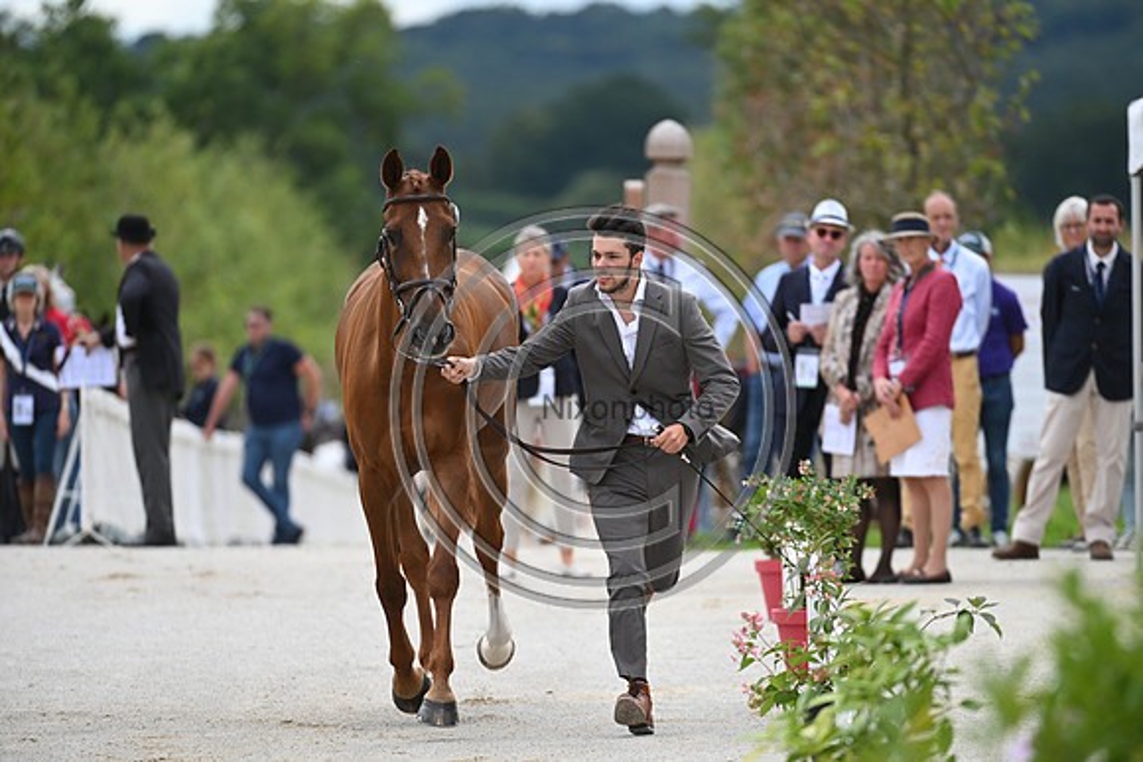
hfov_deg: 5.2
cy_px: 381
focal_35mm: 400
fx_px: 12702
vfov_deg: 3.4
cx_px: 572
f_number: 5.6
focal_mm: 400
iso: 500
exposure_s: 1/1600
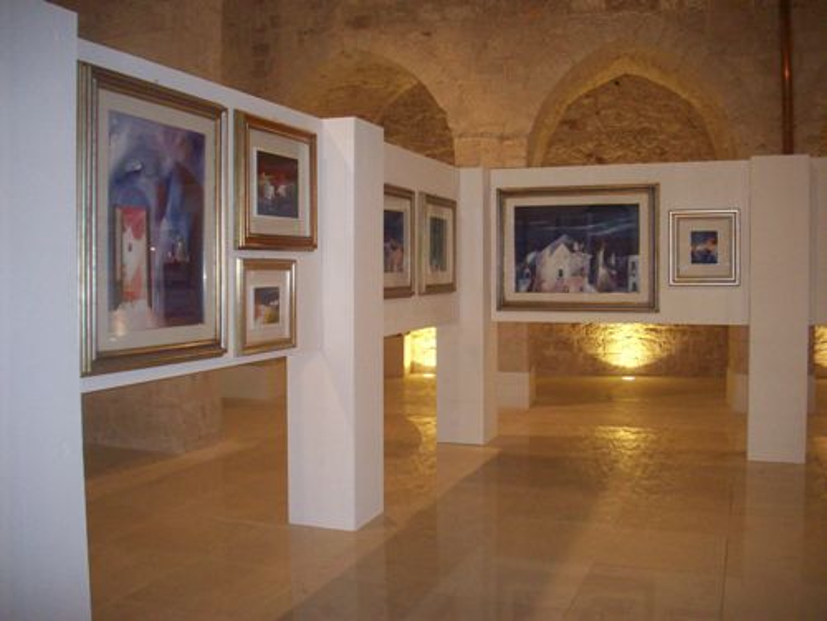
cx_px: 414
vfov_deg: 38.7
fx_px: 884
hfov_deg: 50.1
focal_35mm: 37
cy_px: 310
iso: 160
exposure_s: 1/64
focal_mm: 6.2
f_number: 2.8
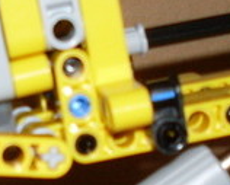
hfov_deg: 8.9
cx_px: -96
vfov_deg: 7.3
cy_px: 208
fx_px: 1439
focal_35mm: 211
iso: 100
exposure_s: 1/45
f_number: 2.8
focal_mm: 6.3
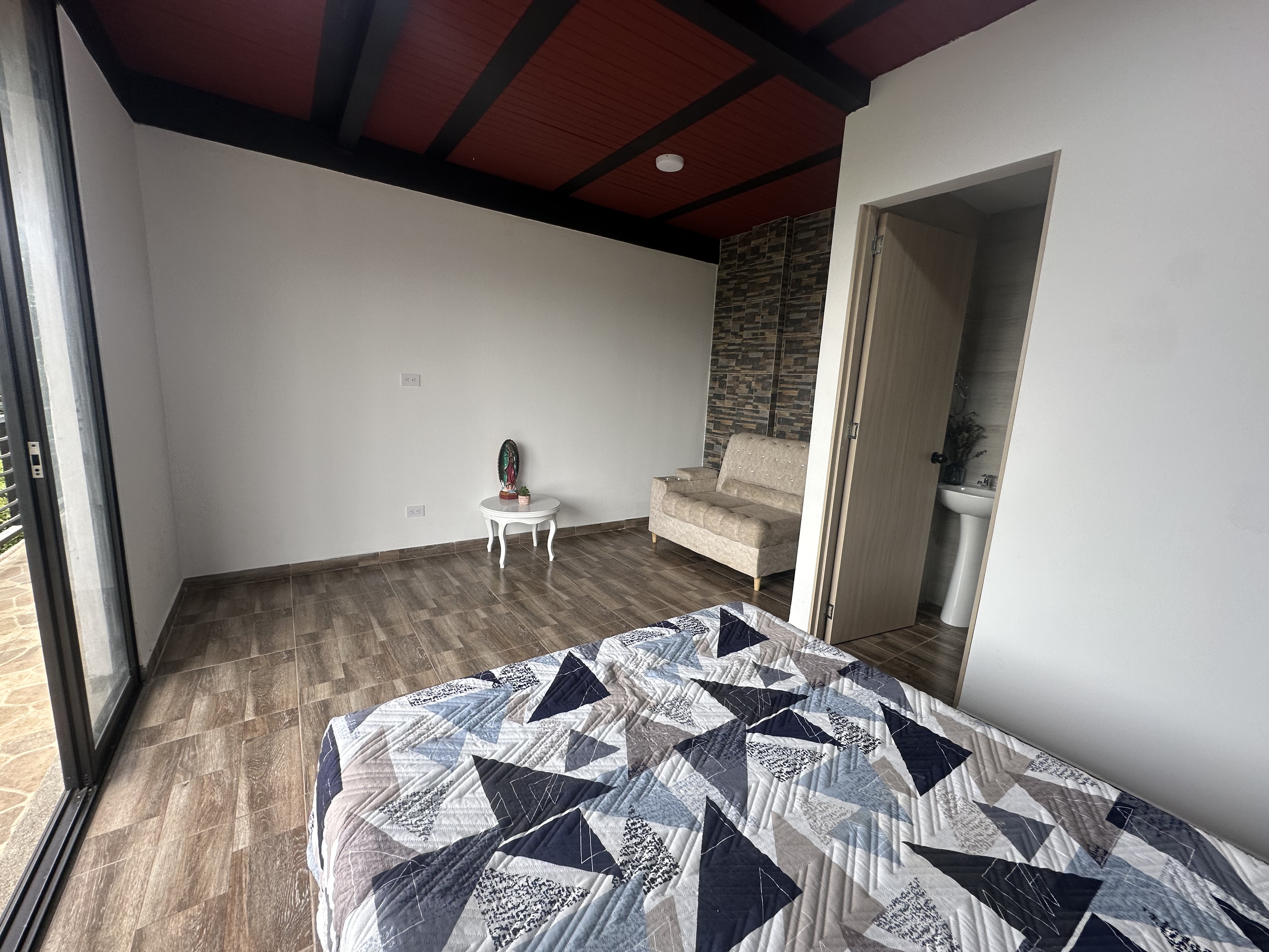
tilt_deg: -9.3
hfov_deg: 102.1
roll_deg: -2.5
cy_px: 476
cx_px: 634
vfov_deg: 85.7
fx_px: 513
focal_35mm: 14
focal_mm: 2.22
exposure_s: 1/99
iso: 64
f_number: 2.2
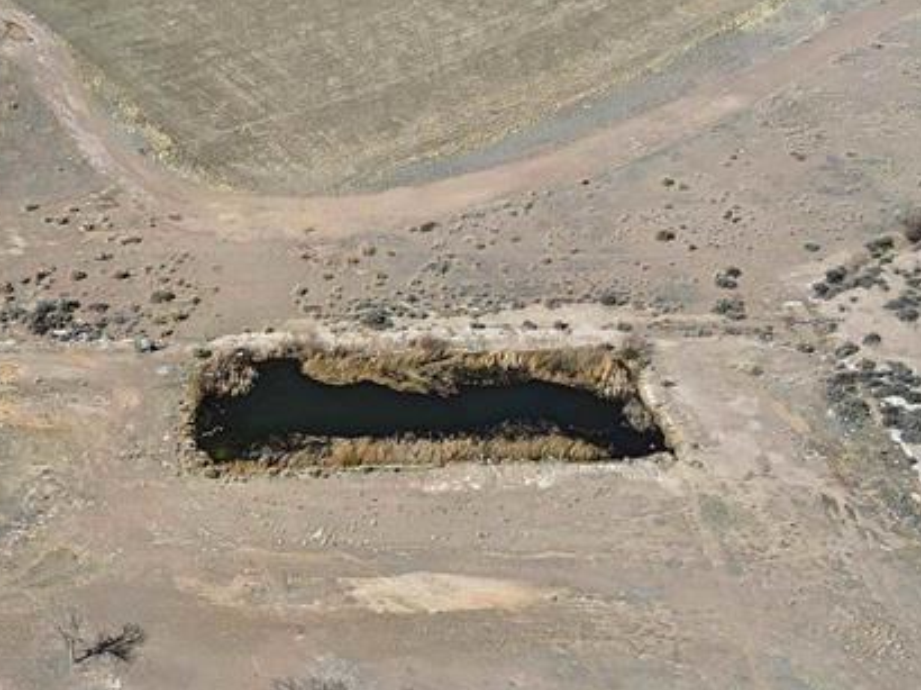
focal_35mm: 60
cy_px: 479
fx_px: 1595
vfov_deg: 24.2
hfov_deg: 31.5
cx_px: 216
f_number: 2.8
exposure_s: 1/800
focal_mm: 4.5
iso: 100
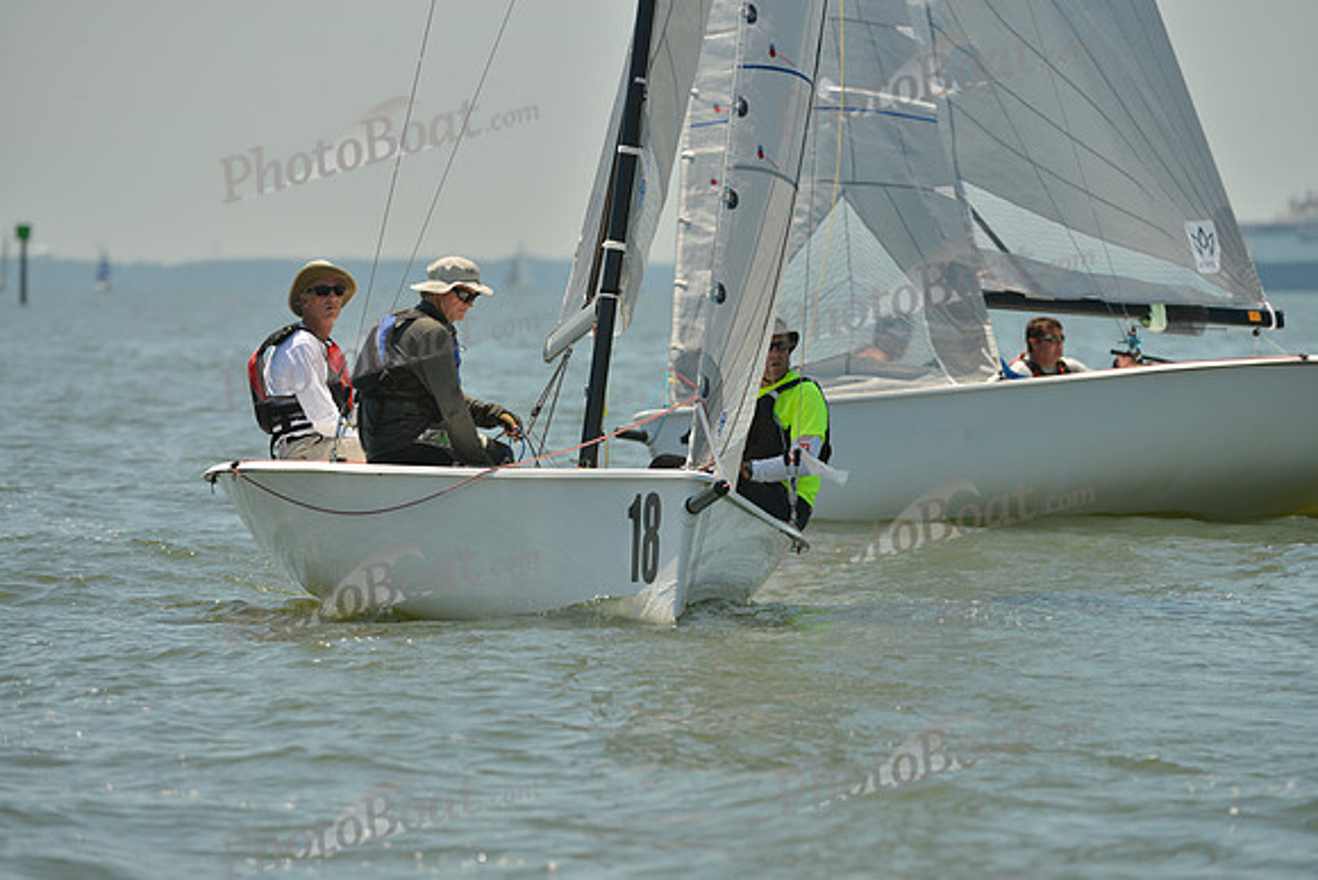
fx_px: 11352
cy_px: 440
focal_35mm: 310
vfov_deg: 4.4
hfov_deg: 6.6
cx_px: 659
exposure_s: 1/1000
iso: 200
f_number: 7.1
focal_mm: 310
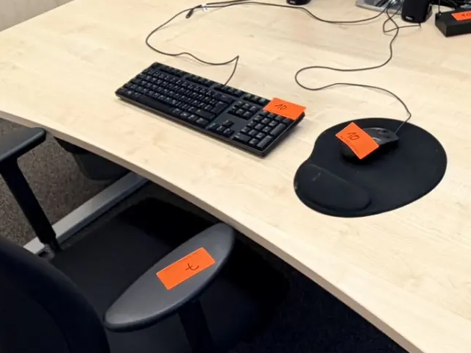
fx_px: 571
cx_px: 300
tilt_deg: -36.6
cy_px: 171
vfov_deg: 34.3
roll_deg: +7.5
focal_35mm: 42
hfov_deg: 44.4
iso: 160
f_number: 2.2
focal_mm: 2.22
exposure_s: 1/100
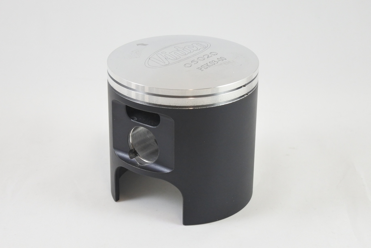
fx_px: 577
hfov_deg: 35.6
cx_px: 186
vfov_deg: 24.2
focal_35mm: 56
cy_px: 124
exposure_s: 1/125
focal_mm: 21
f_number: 4.8
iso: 720
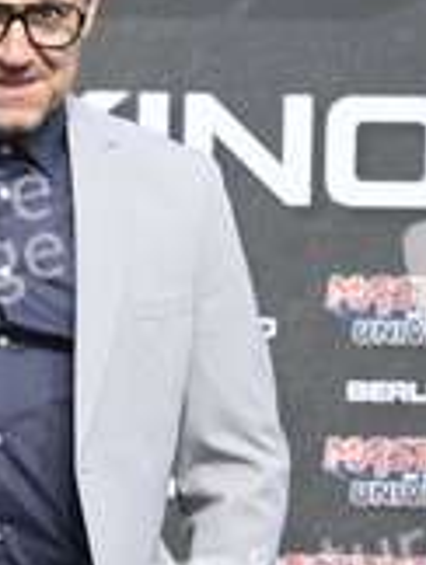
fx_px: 5613
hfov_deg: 4.3
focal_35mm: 343
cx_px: -14
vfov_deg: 5.8
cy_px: 432
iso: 250
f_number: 6.3
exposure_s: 1/250
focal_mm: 145
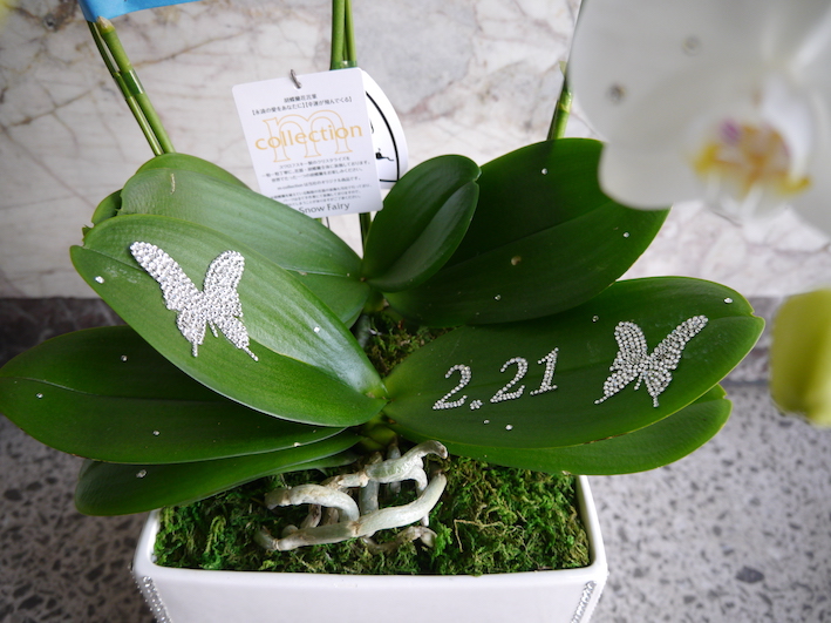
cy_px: 312
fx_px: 672
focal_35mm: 28
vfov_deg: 49.7
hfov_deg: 63.5
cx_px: 416
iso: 400
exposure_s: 1/60
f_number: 3.5
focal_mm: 14
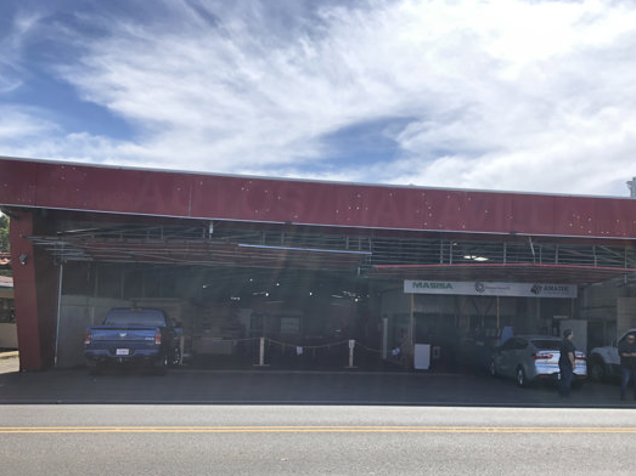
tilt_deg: +3.7
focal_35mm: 34
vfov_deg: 41.7
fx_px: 625
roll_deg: -0.5
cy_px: 276
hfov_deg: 53.8
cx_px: 356
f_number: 1.8
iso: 20
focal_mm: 3.99
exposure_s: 1/657
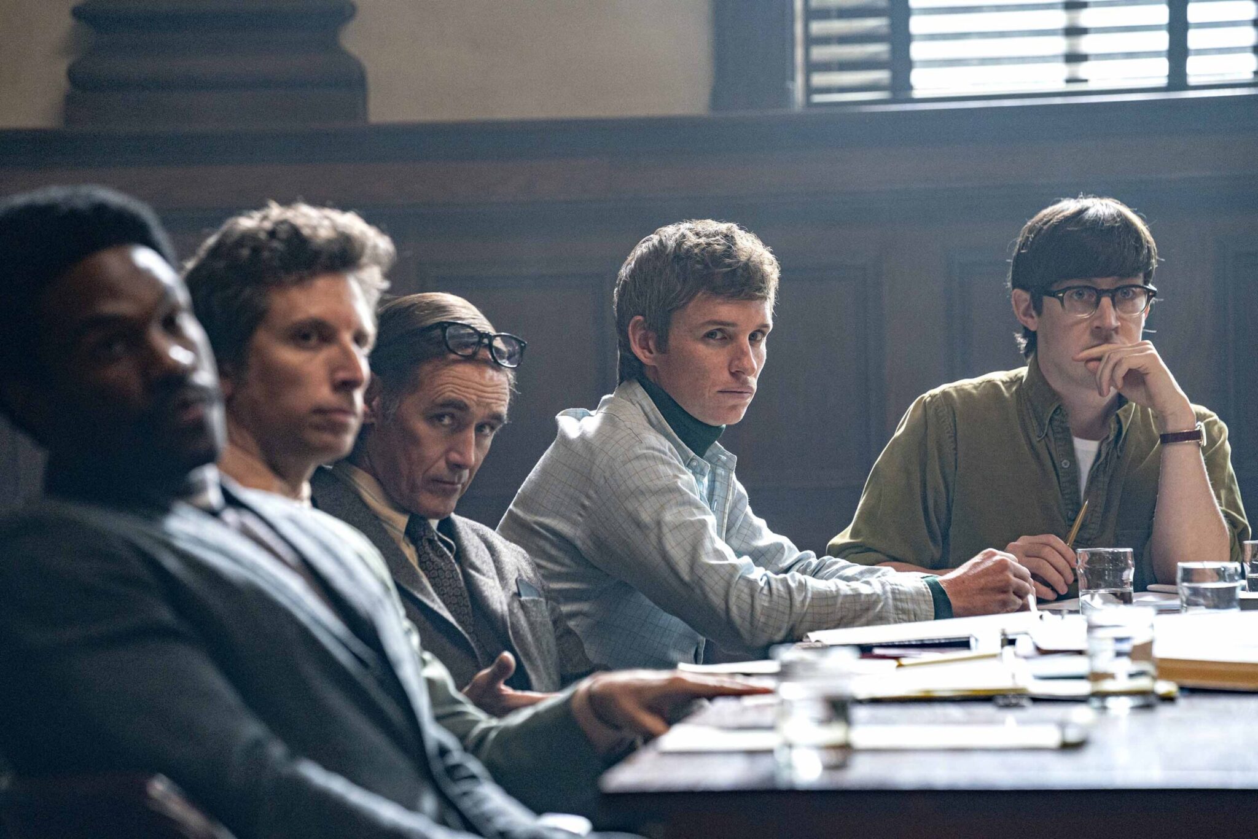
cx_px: 629
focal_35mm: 195
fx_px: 6815
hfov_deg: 10.5
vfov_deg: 7.0
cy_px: 420
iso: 1600
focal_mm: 195
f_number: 4.5
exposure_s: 1/320
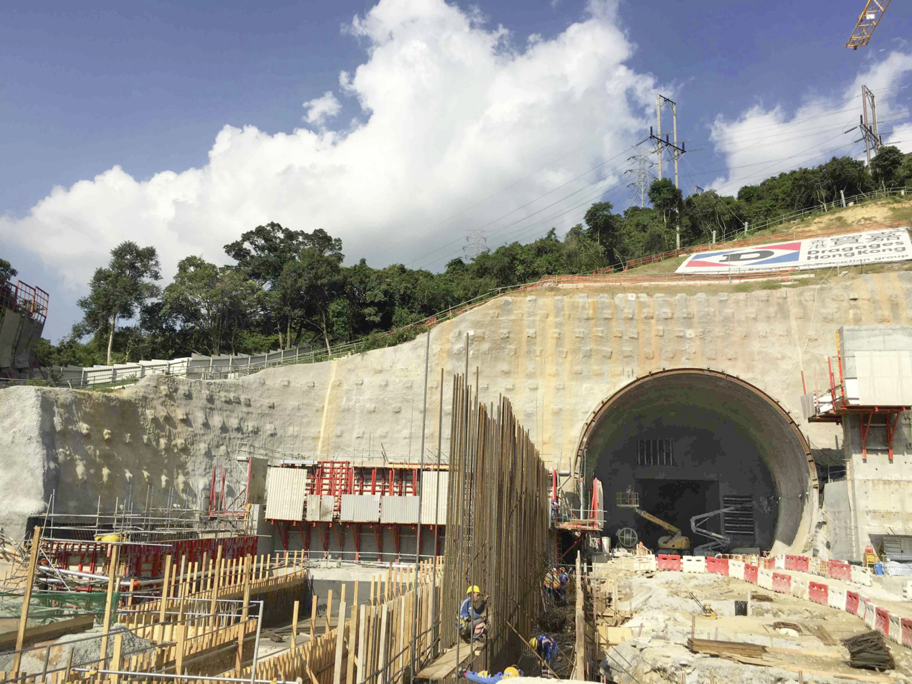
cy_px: 342
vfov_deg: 48.2
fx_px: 764
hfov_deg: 61.7
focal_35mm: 29
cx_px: 456
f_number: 2.2
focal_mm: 4.15
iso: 25
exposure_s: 1/2481
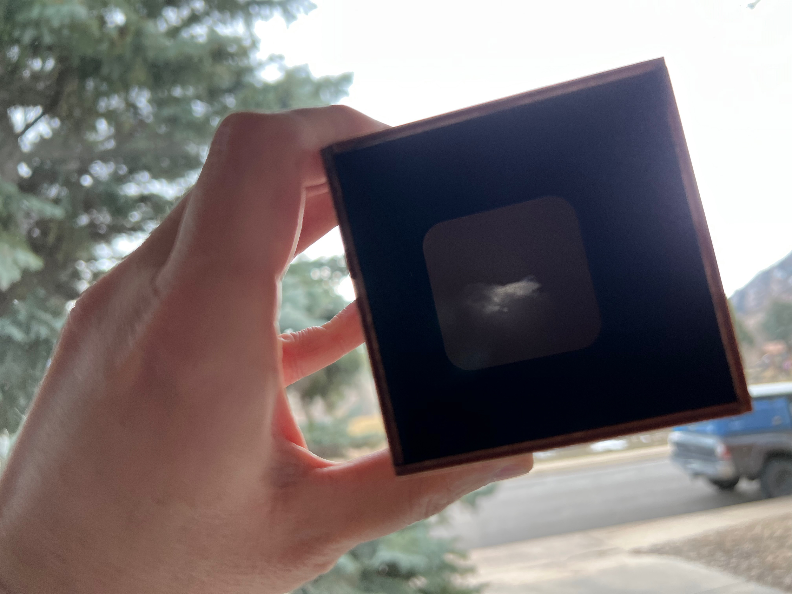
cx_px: 396
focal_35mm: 26
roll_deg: +5.6
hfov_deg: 67.3
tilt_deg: +12.4
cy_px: 297
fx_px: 595
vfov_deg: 53.1
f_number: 1.5
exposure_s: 1/121
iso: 80
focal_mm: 5.7
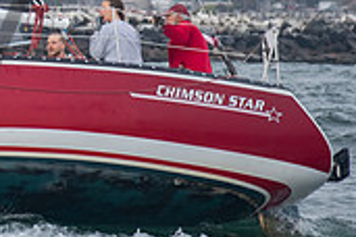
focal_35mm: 594
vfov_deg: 2.3
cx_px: -203
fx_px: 5874
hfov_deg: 3.5
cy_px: -37
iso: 400
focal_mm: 112
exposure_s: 1/640
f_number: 5.6
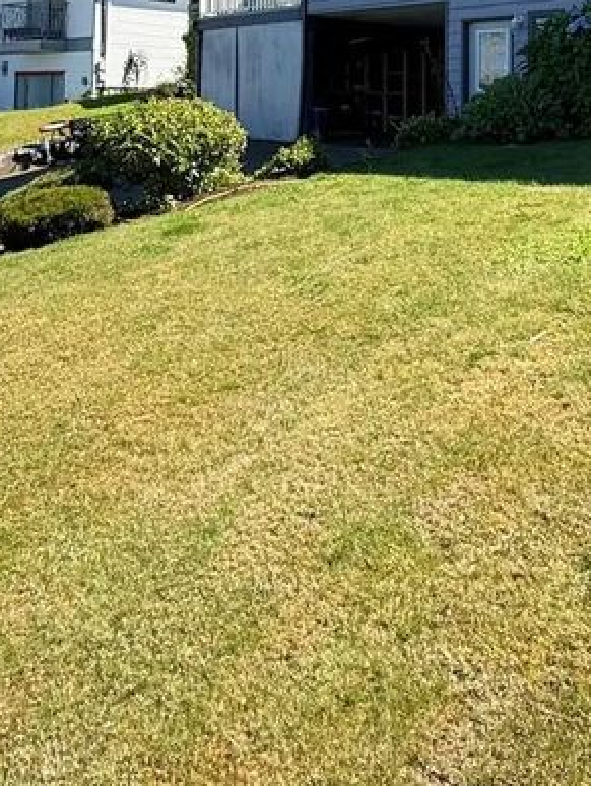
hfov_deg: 38.3
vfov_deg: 44.7
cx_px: 398
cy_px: 53
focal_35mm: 37
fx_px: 841
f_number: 2.2
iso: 50
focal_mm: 2.22
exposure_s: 1/1050
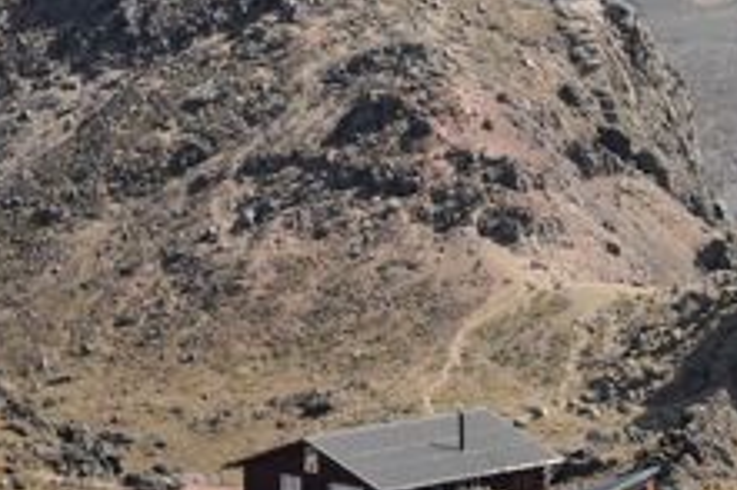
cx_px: 967
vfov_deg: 4.5
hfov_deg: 6.7
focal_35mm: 304
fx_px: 6219
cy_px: 115
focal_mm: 70
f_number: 6.3
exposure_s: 1/640
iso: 200
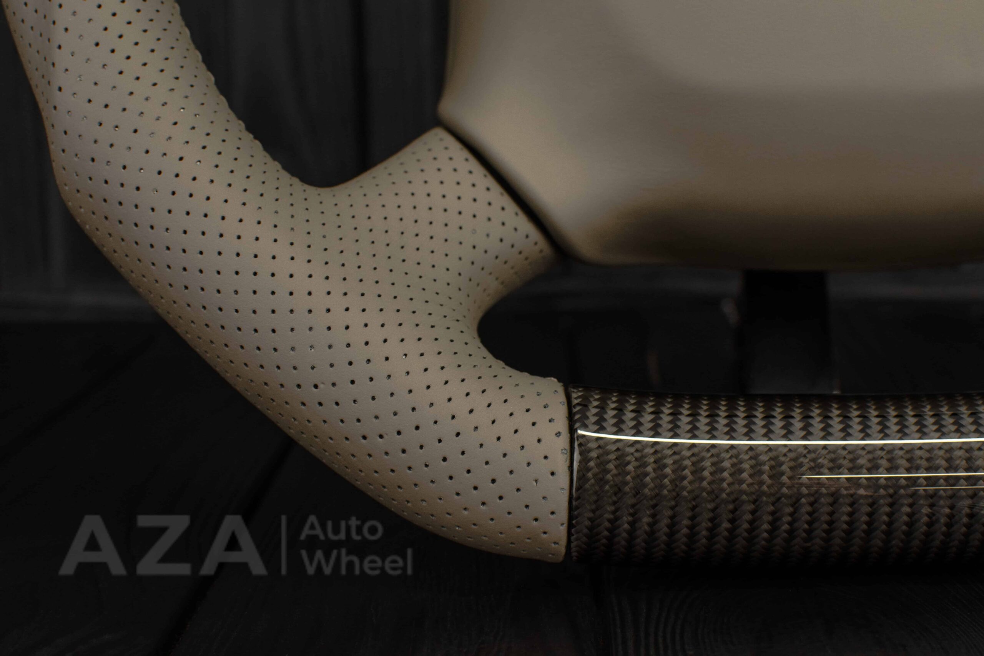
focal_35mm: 52
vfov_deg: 25.8
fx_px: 1435
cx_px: 492
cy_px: 328
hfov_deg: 37.8
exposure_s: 1/125
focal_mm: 35
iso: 500
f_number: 6.3
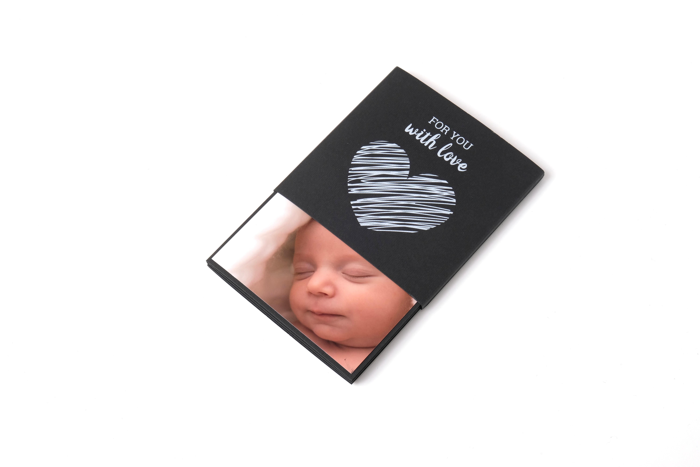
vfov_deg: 22.3
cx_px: 350
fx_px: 1186
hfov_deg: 32.9
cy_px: 234
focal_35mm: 61
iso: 400
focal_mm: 40.7
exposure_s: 1/60
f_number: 13
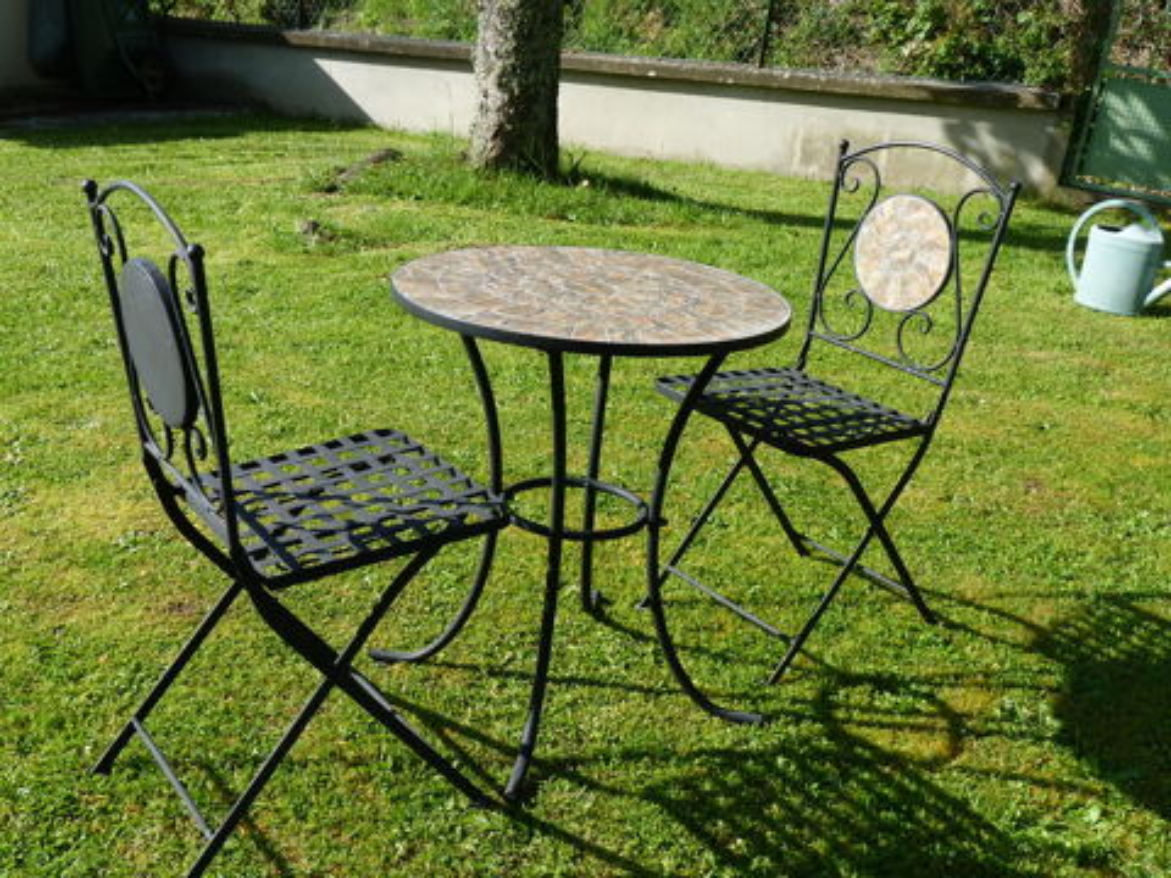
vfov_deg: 34.3
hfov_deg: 44.8
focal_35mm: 42
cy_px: 439
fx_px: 1421
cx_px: 586
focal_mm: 7.4
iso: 80
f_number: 4.5
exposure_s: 1/250
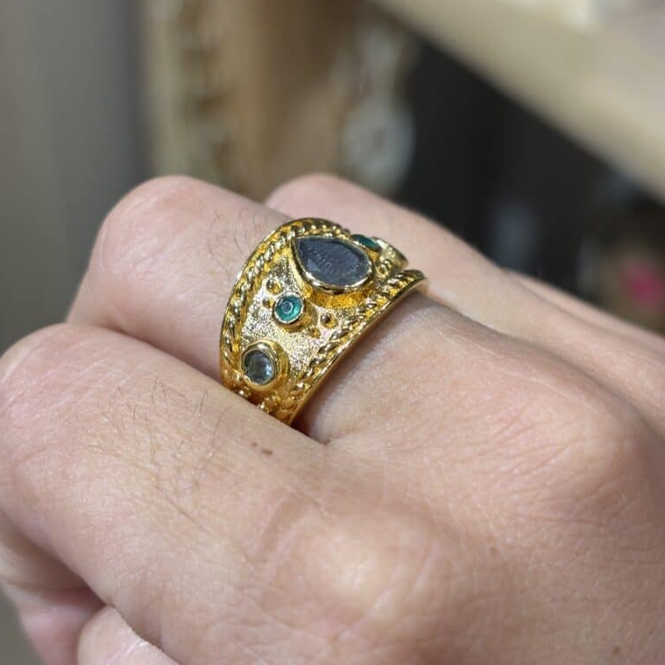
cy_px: 272
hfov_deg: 27.7
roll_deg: +0.1
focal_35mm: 62
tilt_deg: -40.3
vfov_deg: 27.7
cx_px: 332
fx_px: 1348
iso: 32
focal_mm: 5.96
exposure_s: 1/50
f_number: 1.6
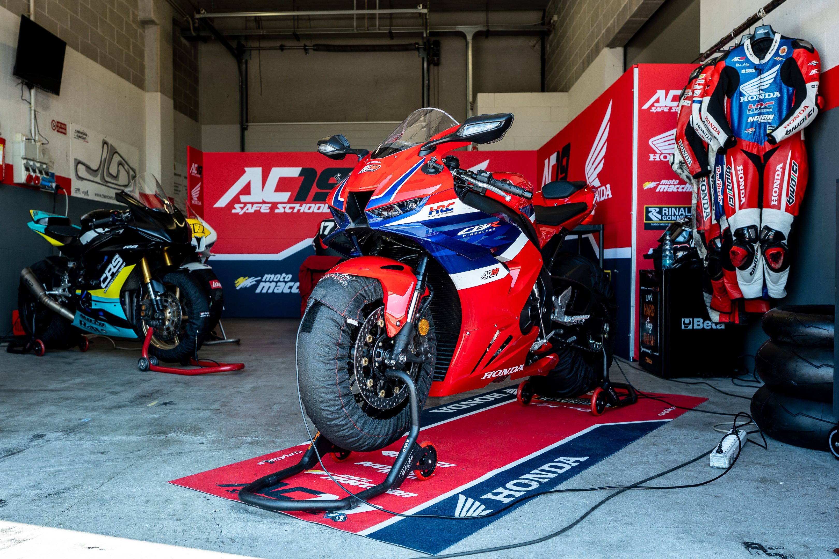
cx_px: 420
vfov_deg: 43.6
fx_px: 699
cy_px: 280
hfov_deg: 61.9
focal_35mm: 30
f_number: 3.2
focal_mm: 20
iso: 500
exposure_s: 1/1000
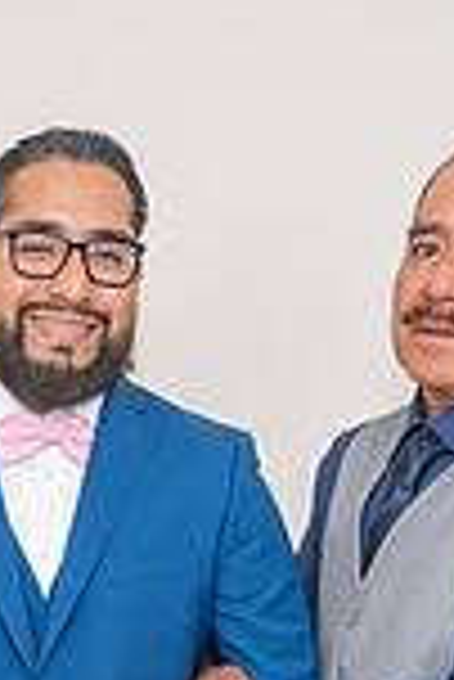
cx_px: 16
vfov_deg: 17.7
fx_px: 2019
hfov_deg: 12.7
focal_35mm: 107
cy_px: 923
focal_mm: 24
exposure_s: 1/160
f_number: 3.2
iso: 400
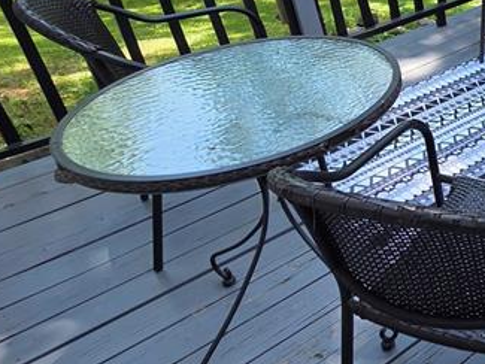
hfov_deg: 33.8
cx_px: 624
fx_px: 575
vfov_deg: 33.8
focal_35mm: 41
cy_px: 57
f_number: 2.2
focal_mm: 2.2
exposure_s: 1/142
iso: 50
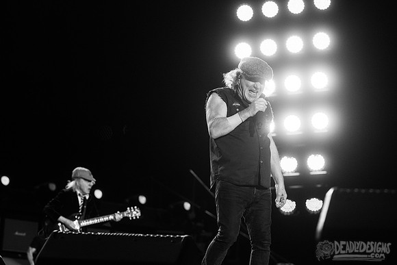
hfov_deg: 20.0
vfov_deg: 13.4
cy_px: 130
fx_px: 1125
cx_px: 196
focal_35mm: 102
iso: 2500
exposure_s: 1/800
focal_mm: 95
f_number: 4
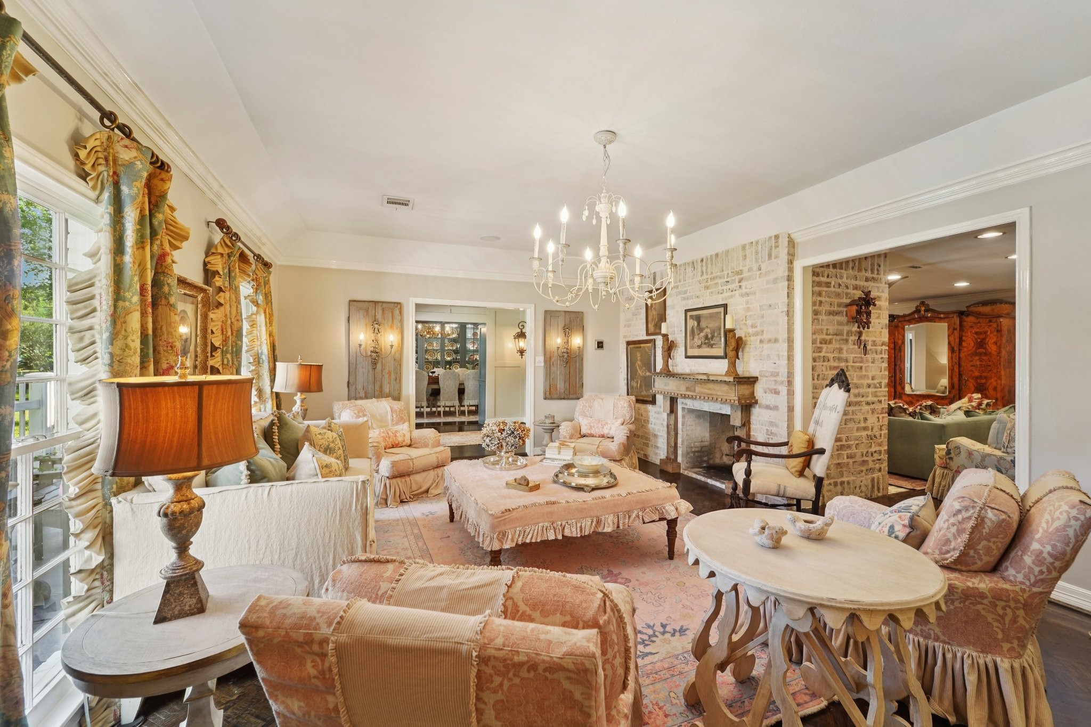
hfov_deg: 104.3
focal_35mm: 14
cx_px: 546
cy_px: 364
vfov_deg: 81.2
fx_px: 424
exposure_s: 1/20
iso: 500
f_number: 8
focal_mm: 14
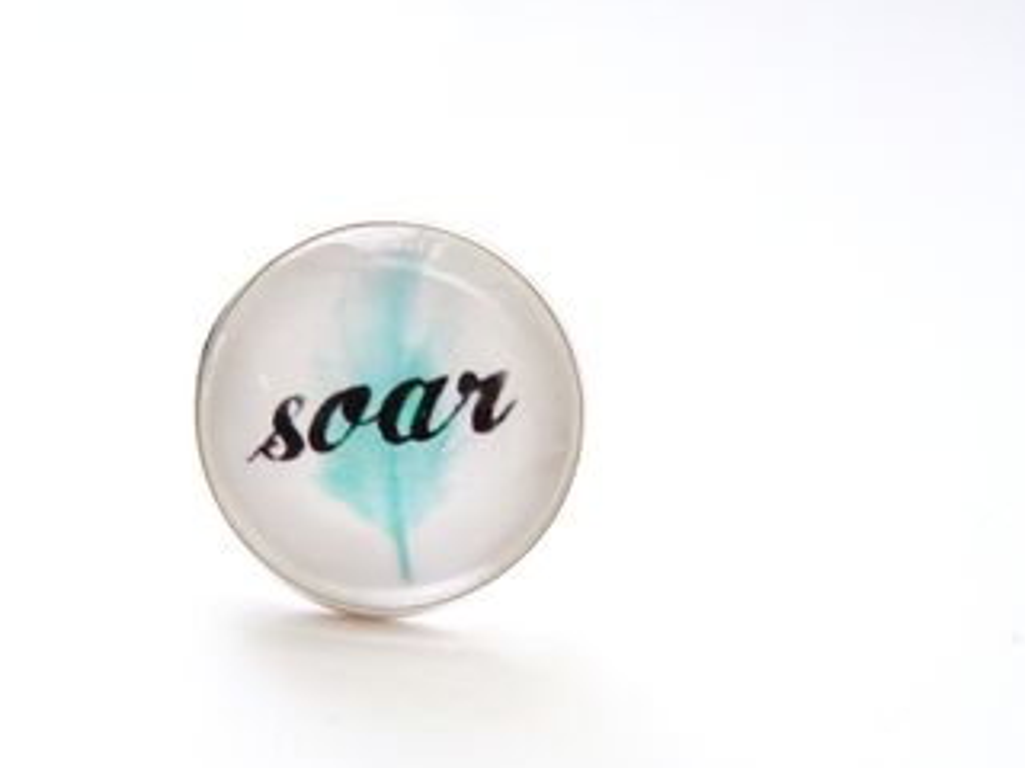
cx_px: 397
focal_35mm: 45
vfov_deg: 32.1
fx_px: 1332
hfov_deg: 41.8
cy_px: 464
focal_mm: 5.4
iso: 304
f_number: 3.5
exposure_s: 1/30
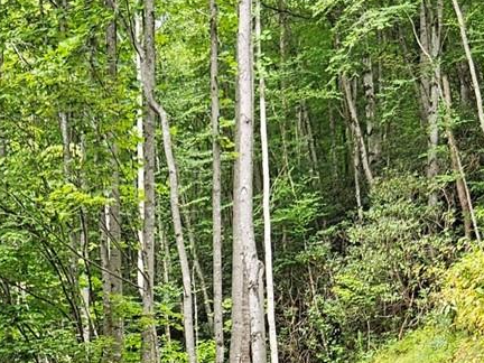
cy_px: 601
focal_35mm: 109
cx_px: 130
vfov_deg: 12.6
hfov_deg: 18.0
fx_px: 1524
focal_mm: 5.4
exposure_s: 1/182
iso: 50
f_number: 1.8
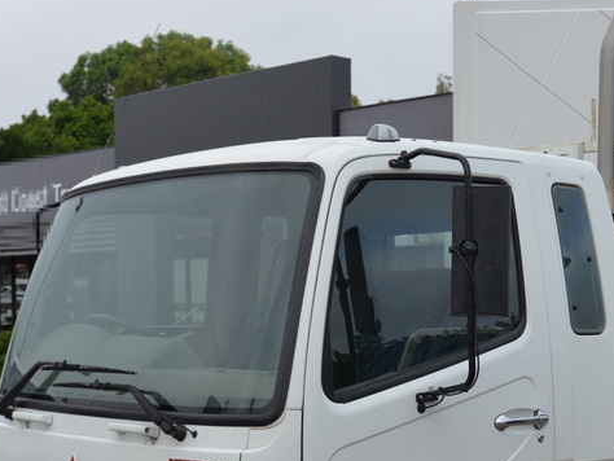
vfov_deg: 19.9
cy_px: 394
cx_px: 522
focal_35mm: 73
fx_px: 1295
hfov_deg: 26.0
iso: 160
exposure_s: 1/250
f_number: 8
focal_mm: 35
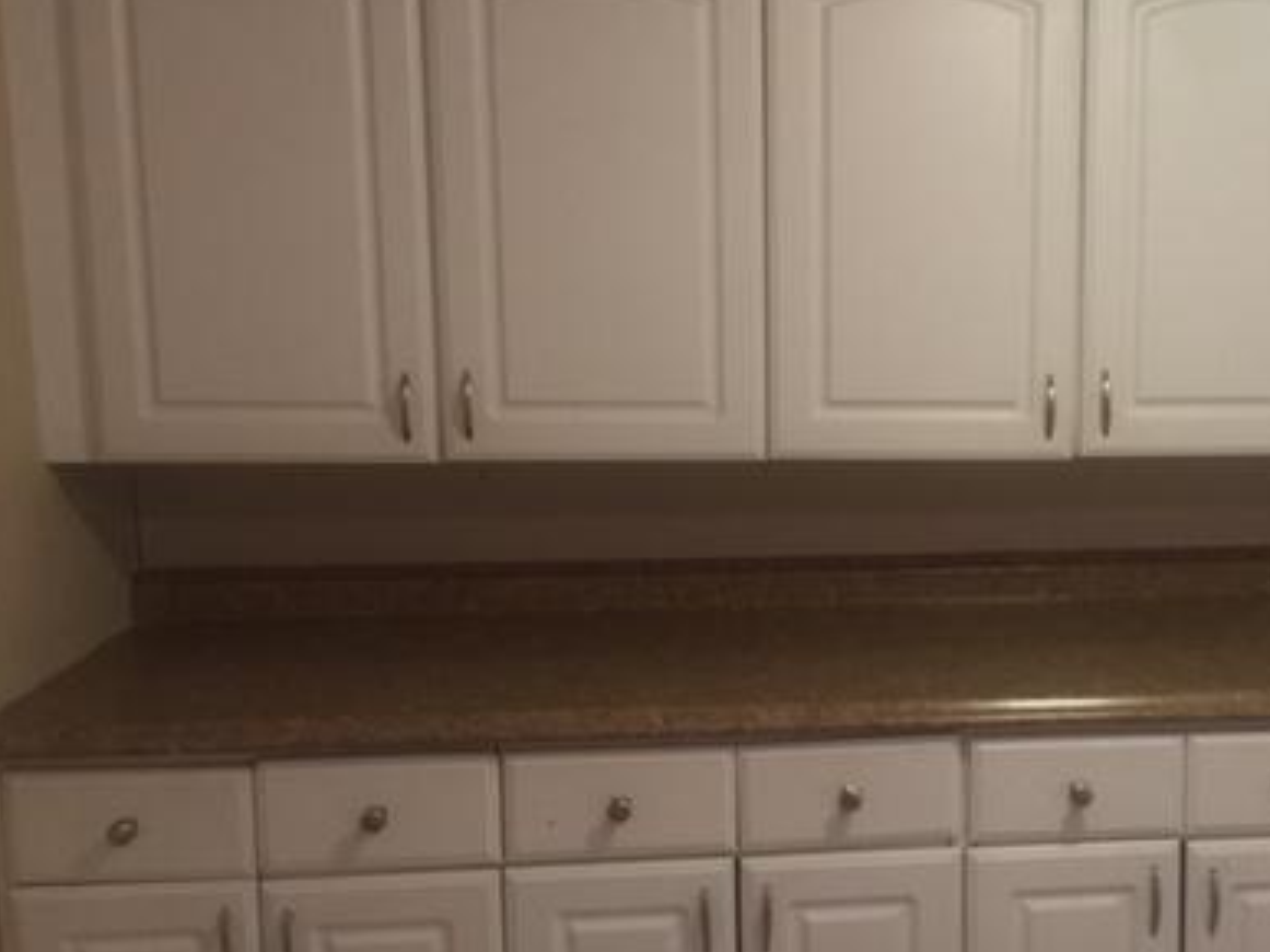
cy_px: 506
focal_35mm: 48
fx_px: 1760
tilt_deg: -10.2
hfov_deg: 38.1
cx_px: 1030
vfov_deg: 30.2
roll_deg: -0.8
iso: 64
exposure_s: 1/15
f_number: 2.2
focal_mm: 4.15
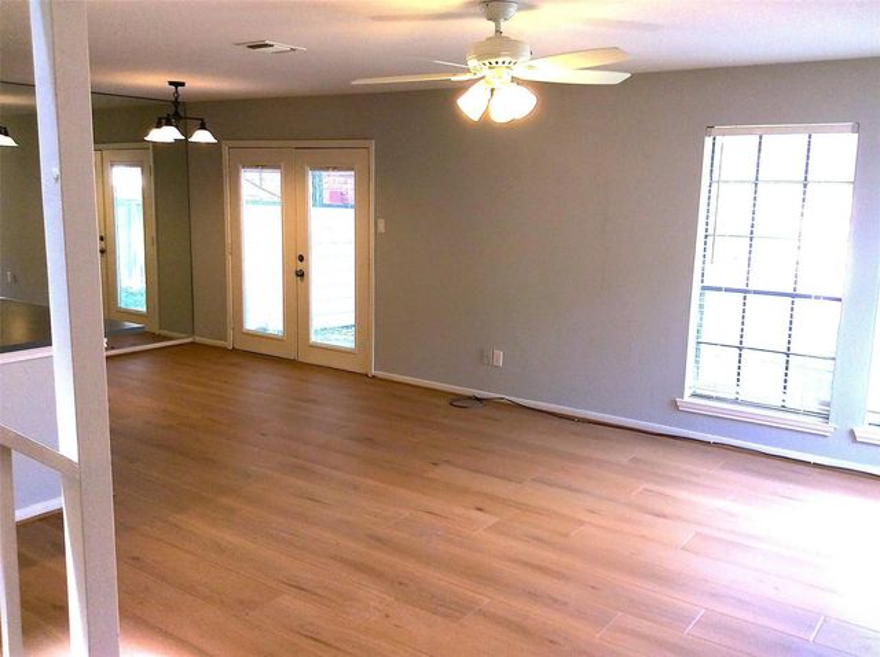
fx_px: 812
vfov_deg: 44.1
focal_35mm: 32
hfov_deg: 56.9
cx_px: 440
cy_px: 328
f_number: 2.4
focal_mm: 3.3
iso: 40
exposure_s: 1/40
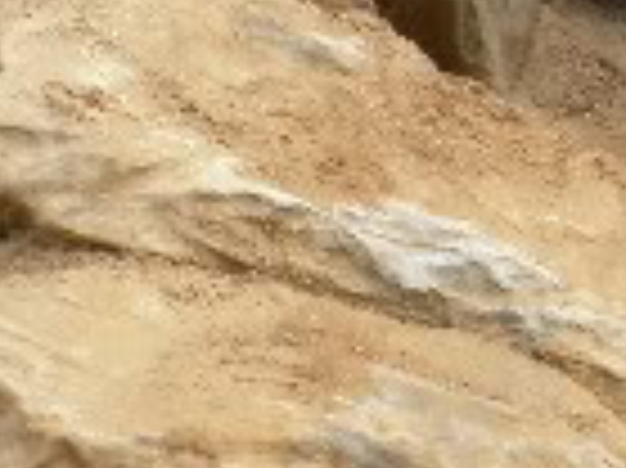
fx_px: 6740
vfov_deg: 4.0
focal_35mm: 373
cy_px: -180
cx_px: 1216
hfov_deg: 5.2
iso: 80
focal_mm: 14.6
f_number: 5.3
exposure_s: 1/80
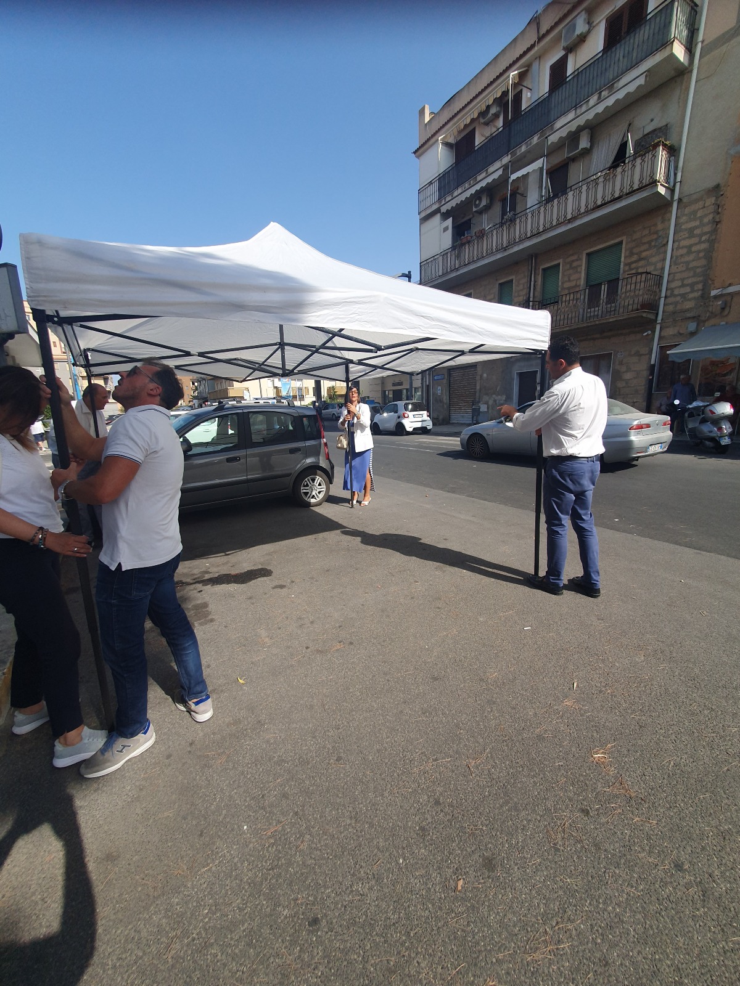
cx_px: 370
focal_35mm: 13
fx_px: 371
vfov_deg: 106.2
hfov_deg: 89.9
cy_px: 493
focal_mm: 1.8
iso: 50
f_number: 2.2
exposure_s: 1/916
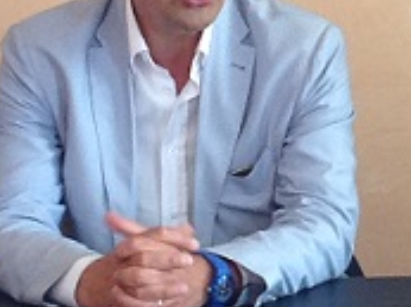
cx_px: 443
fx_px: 2488
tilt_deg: -4.5
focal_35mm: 210
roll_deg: -0.1
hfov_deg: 9.4
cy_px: 73
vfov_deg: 7.0
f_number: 2.4
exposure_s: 1/15
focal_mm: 4.28
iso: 100
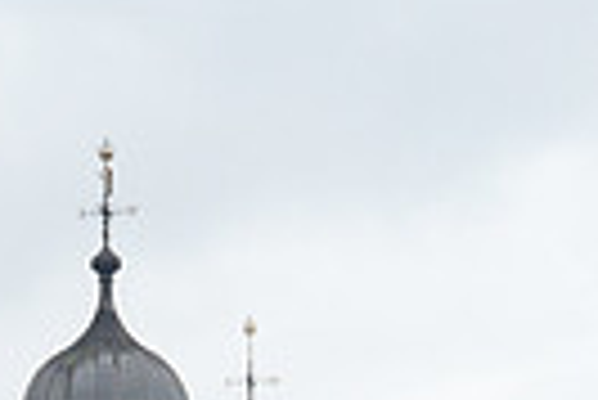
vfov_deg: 4.1
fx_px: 5521
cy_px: 712
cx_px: 481
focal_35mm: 332
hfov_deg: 6.2
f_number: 4.8
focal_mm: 27.9
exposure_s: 1/640
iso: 200
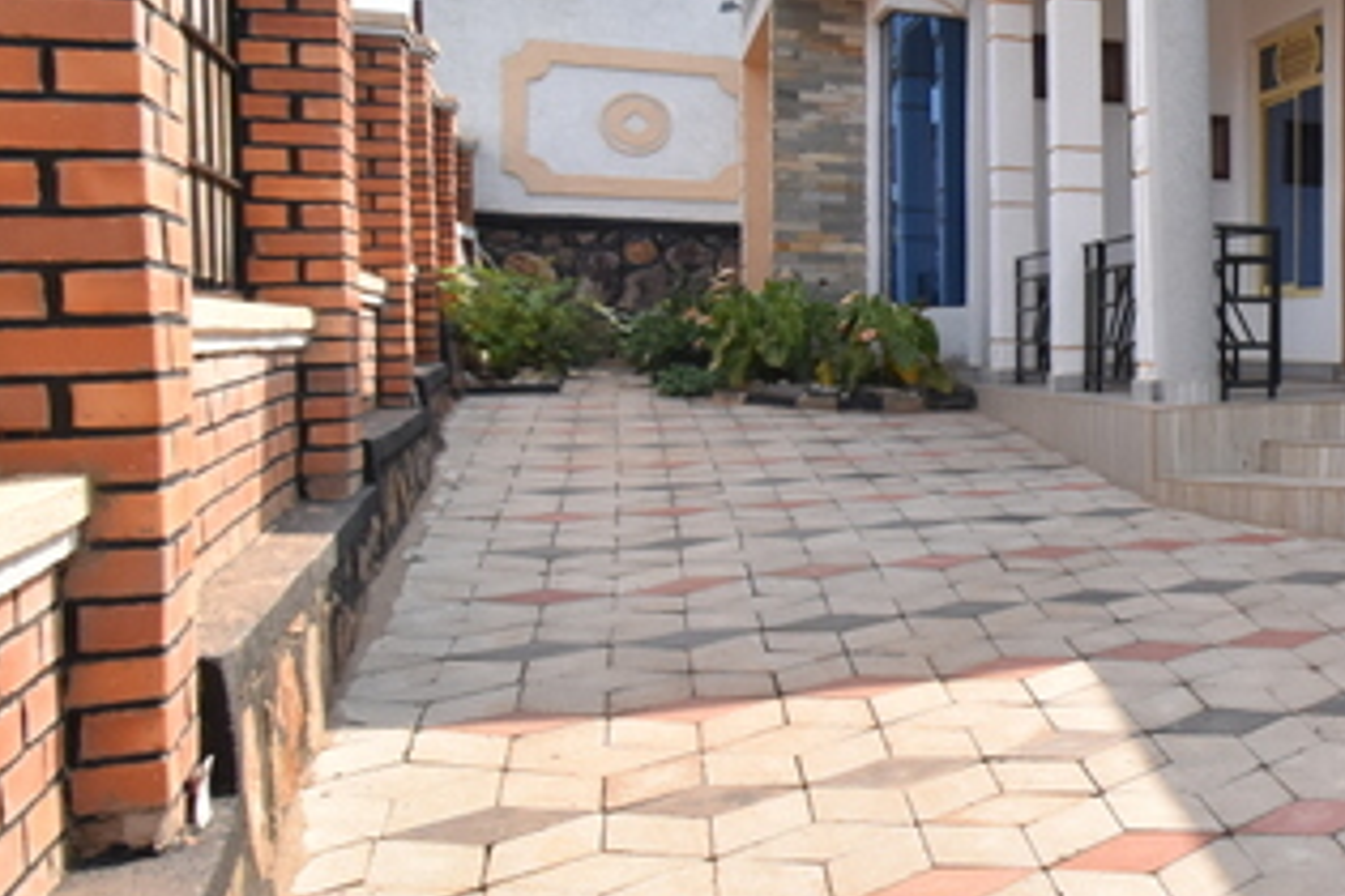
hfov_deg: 36.6
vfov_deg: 32.5
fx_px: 1532
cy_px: 341
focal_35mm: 41
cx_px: 1610
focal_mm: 10
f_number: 8
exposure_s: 1/750
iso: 800
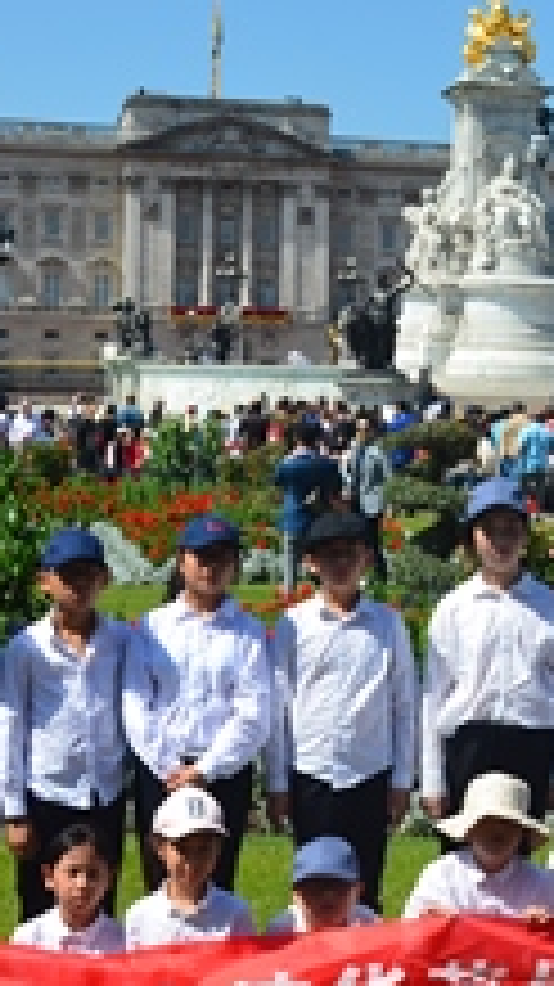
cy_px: 403
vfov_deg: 28.1
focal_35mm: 75
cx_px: 698
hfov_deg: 15.4
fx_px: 1966
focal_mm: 21
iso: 100
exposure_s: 1/125
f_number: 11
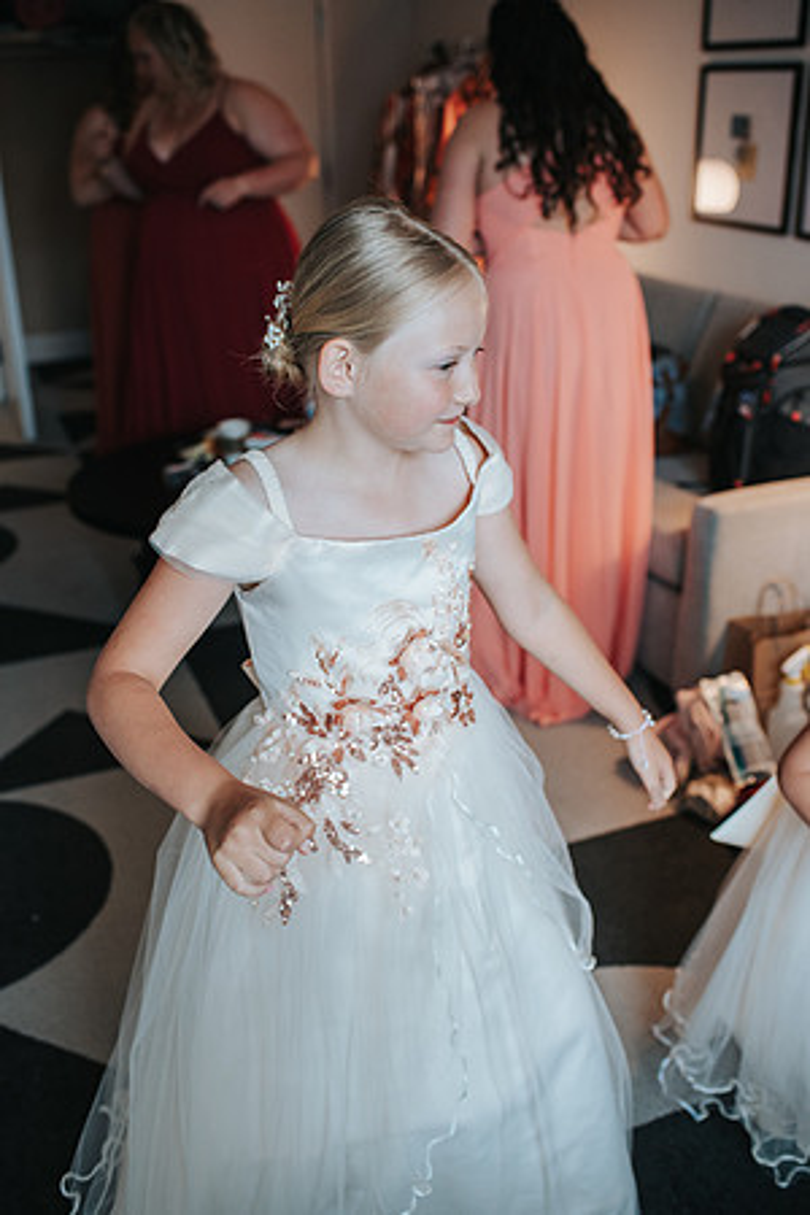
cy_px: 608
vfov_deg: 54.4
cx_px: 405
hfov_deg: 37.9
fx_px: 1181
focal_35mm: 35
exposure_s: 1/200
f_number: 3.2
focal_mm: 35
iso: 1000
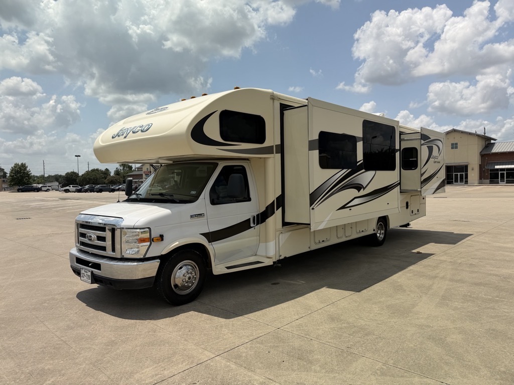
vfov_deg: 56.8
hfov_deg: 71.6
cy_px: 192
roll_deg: +1.1
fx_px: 356
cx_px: 257
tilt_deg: -1.8
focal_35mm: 24
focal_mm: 6.76
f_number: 1.78
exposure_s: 1/4405
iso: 80
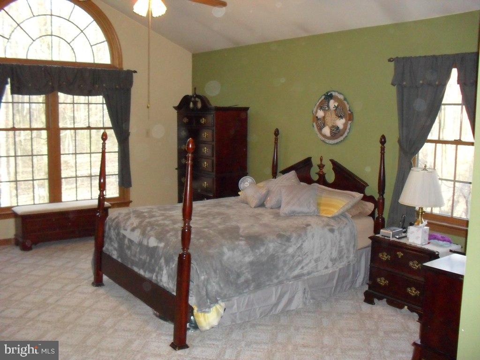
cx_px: 240
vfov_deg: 40.7
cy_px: 180
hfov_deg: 52.6
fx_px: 485
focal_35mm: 35
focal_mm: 6.3
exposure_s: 1/45
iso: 400
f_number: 3.2
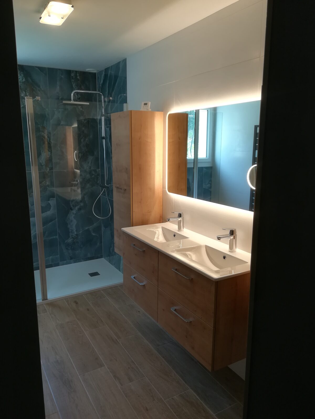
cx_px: 158
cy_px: 210
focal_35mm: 26
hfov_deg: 53.1
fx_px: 315
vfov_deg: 67.3
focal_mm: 3.83
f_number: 2.2
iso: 80
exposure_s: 1/33.3
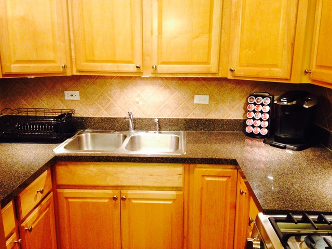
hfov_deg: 55.4
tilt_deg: -14.1
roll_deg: -1.3
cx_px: 166
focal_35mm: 33
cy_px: 124
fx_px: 317
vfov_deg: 42.9
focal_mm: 4.12
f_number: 2.4
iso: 250
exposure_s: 1/20
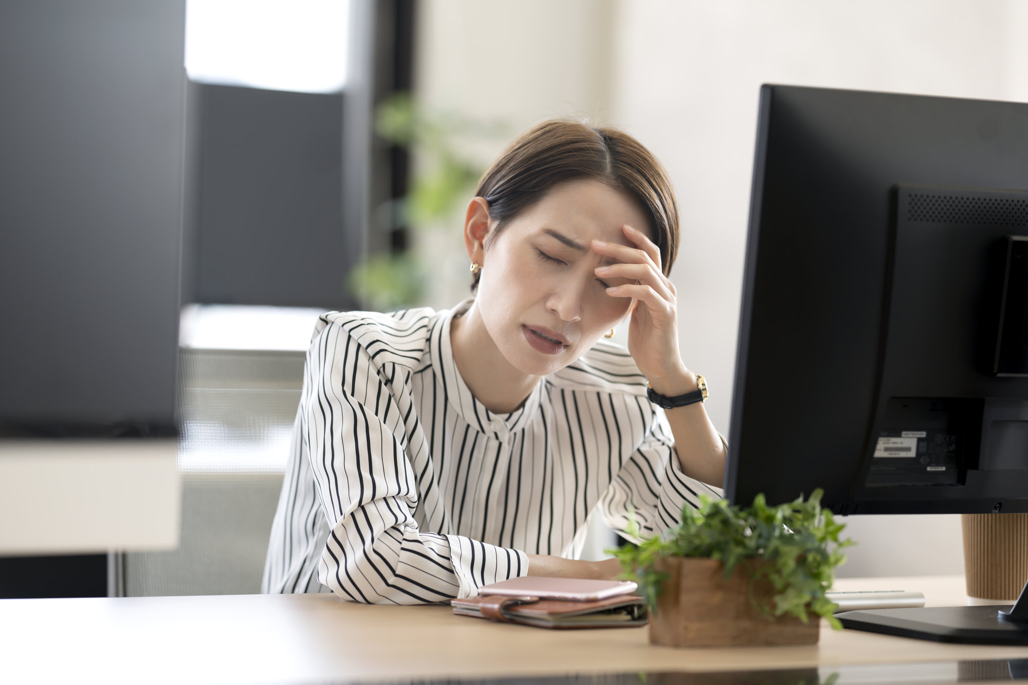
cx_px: 514
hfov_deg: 15.2
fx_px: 3854
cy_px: 342
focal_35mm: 135
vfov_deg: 10.2
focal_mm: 135
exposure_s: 1/125
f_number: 2.2
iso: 250
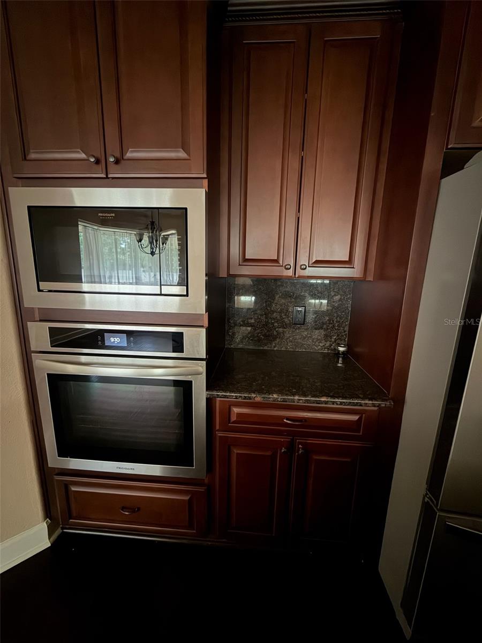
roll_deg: -1.4
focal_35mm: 14
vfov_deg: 102.1
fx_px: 260
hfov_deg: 85.7
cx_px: 241
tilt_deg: -11.2
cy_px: 322
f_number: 2.2
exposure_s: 1/10
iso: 1600
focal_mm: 2.22
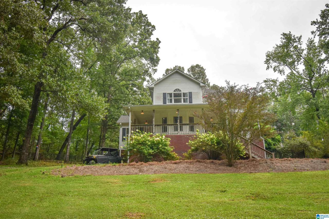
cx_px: 164
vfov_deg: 43.6
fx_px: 274
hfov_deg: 61.9
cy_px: 110
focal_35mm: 30
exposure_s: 1/320
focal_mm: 20
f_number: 11
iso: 400
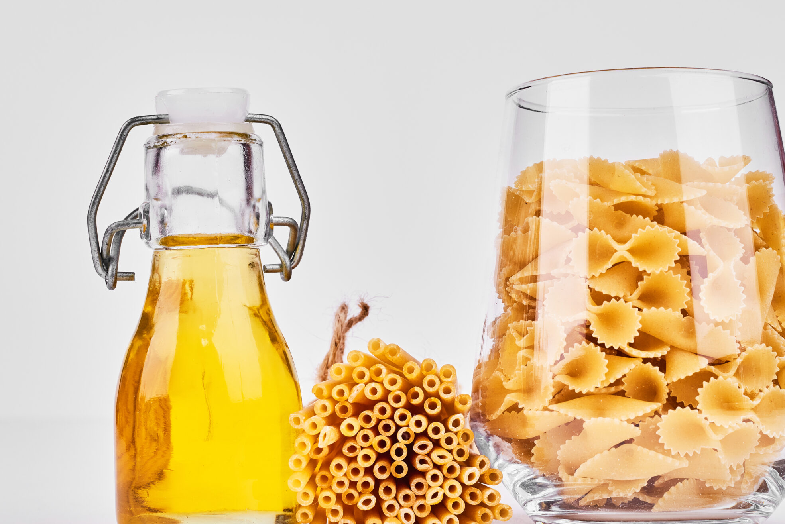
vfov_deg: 20.9
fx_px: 1418
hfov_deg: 30.9
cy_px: 304
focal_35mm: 65
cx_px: 437
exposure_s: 1/100
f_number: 10
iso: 320
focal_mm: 50
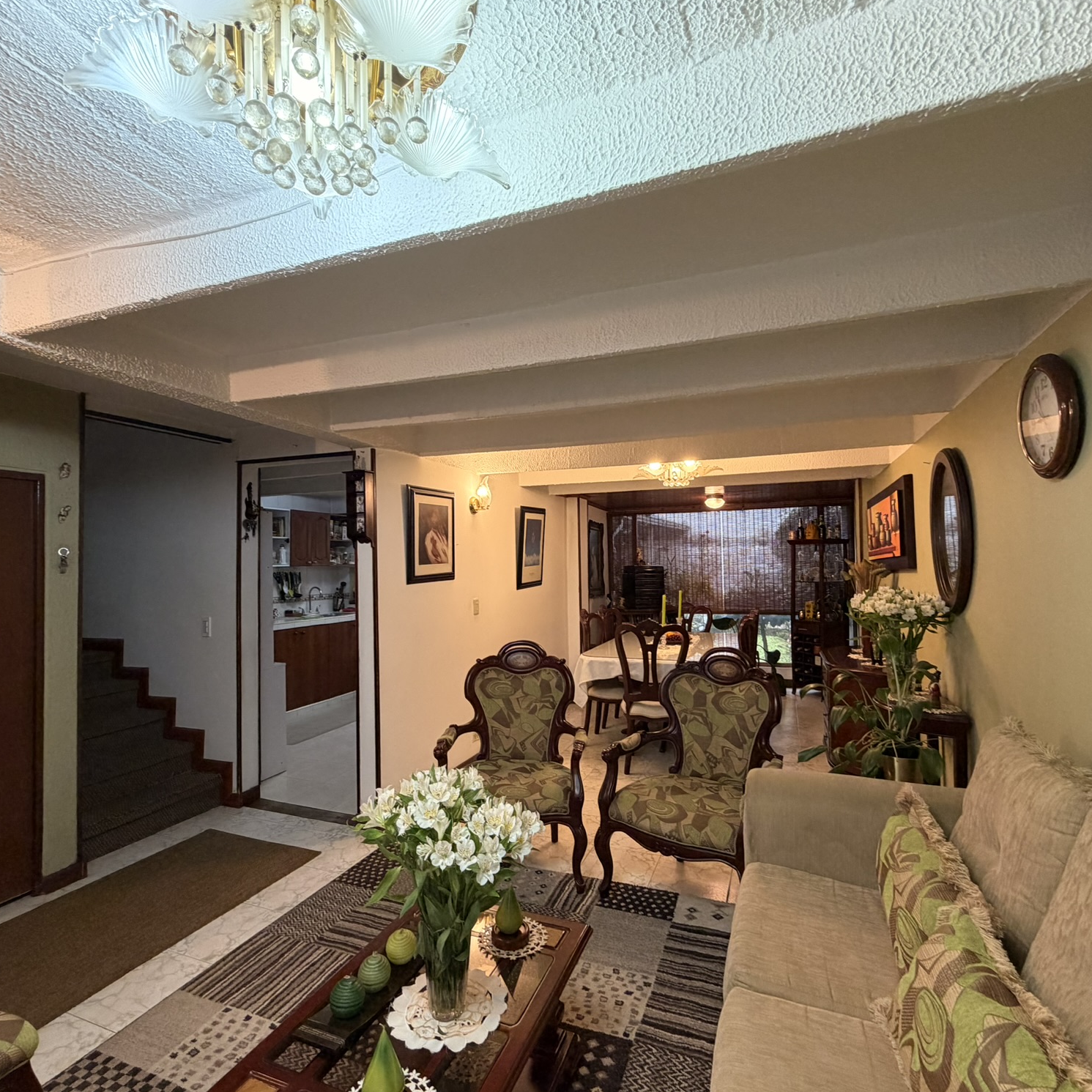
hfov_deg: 84.0
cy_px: 551
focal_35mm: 17
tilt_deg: +2.1
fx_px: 607
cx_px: 552
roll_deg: +1.1
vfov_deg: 84.0
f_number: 2.2
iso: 200
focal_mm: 2.22
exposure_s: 1/60
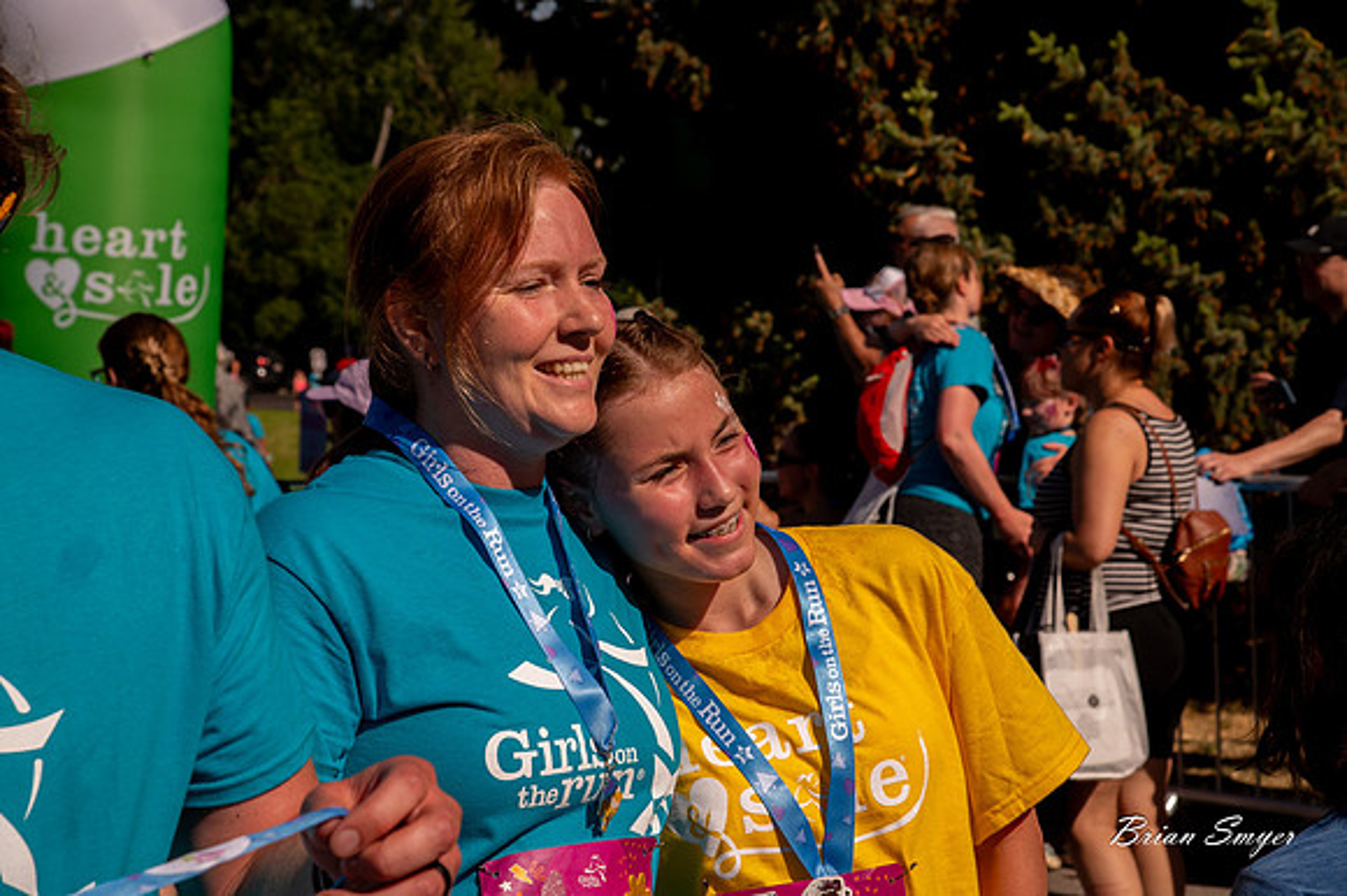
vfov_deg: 16.1
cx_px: 674
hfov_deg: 23.9
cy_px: 448
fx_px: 3178
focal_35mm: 85
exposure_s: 1/2000
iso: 800
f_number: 11
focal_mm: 85
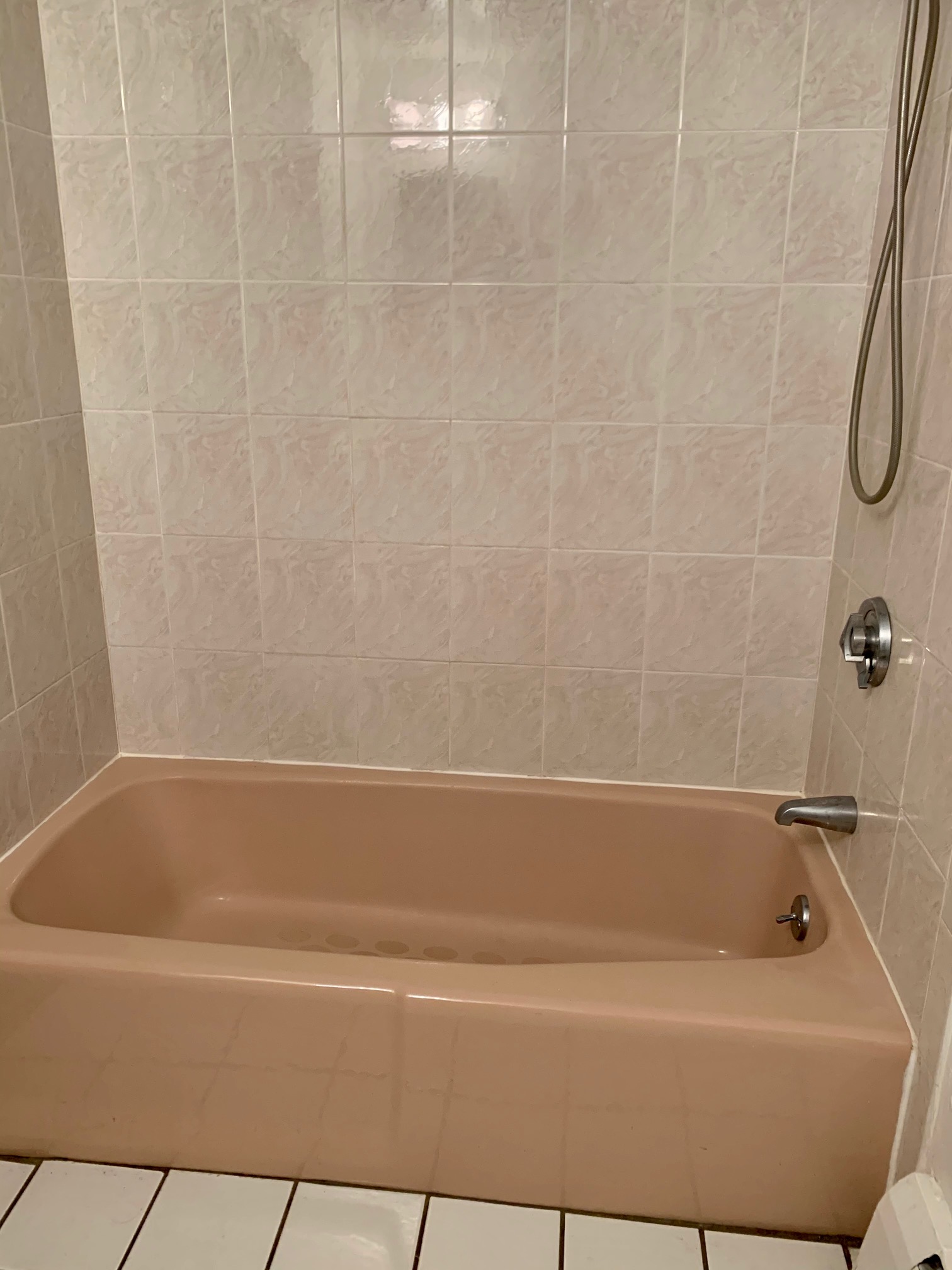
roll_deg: -2.4
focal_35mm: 26
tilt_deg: -16.6
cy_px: 635
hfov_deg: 53.1
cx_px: 476
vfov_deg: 67.3
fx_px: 953
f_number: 1.8
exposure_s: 1/60
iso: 160
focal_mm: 4.25
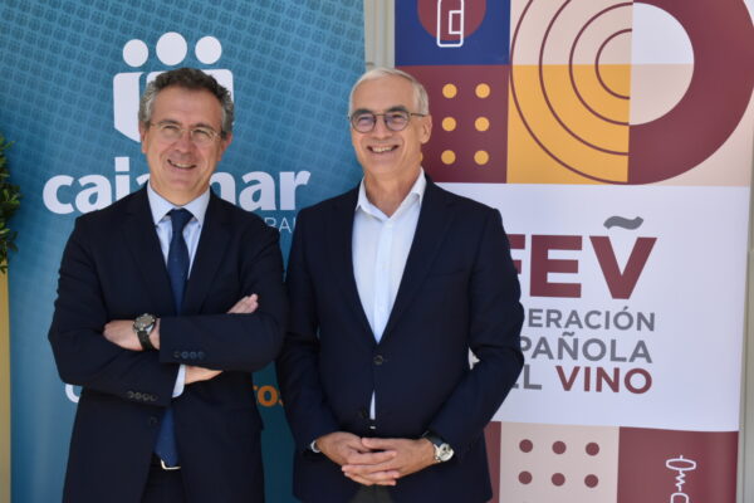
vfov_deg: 28.1
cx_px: 377
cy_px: 252
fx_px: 1005
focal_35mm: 48
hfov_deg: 41.1
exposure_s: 1/2000
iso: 800
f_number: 5
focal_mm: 32
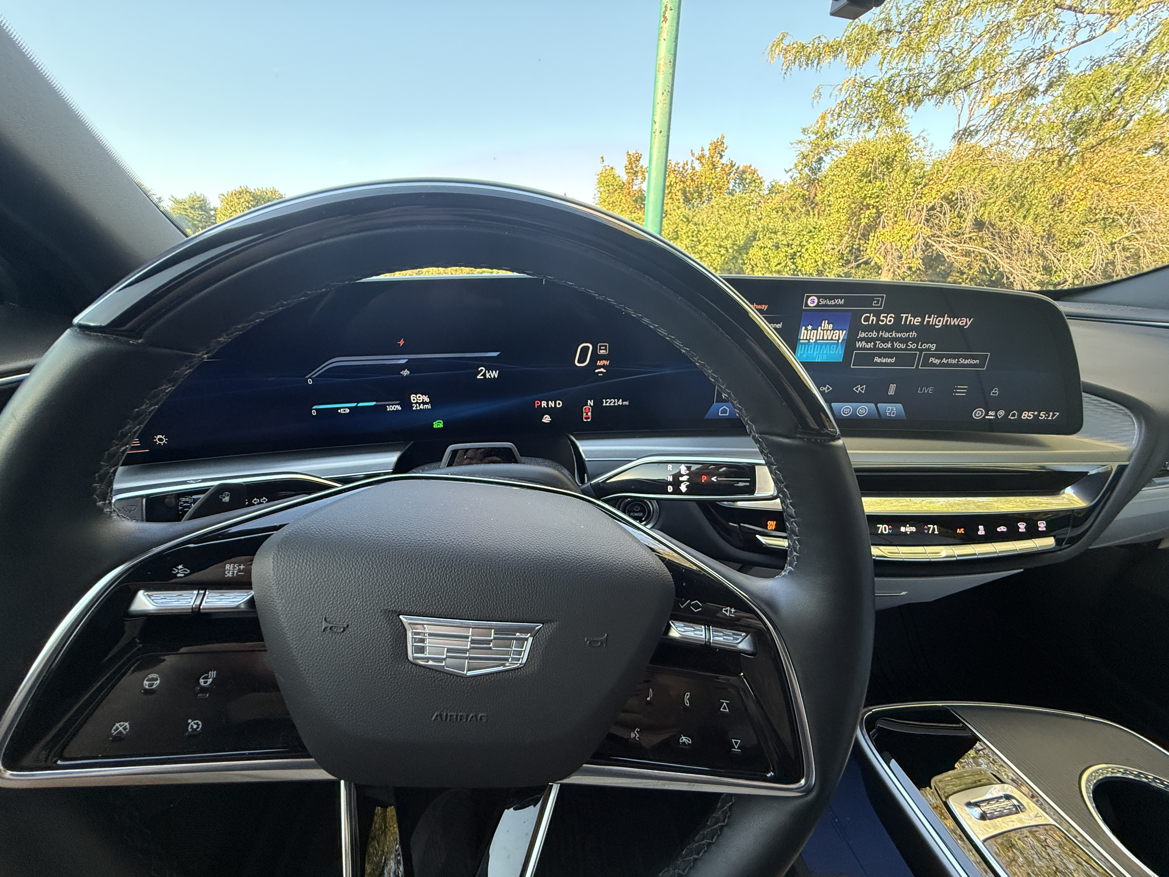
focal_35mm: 14
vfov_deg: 85.7
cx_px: 584
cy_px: 438
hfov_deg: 102.1
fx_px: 473
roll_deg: -1.2
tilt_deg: -20.0
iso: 320
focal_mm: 2.22
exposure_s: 1/99
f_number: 2.2
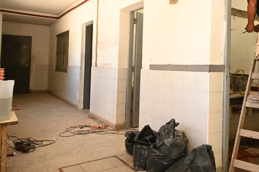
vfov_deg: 37.4
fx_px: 252
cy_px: 59
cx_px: 186
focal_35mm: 35
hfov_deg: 52.7
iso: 1600
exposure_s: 1/160
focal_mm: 24
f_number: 4.5
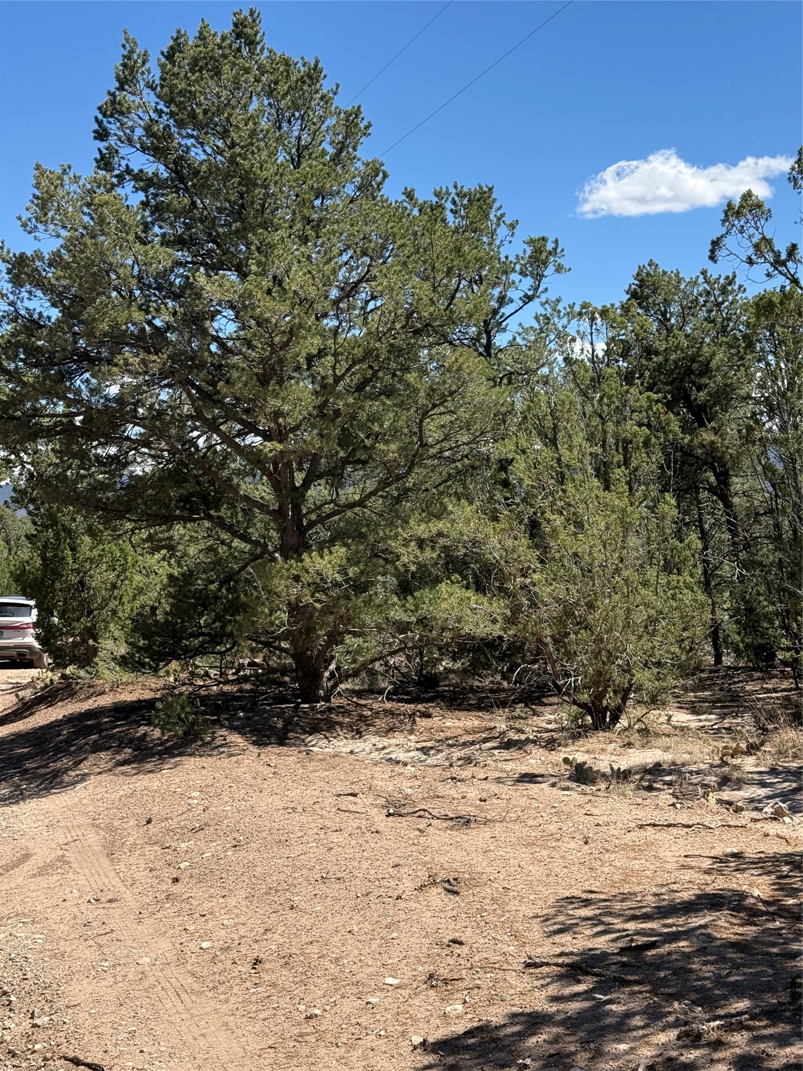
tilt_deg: -0.3
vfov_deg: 39.7
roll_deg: +2.3
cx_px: 402
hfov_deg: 30.3
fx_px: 1485
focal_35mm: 48
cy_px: 536
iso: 64
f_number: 1.78
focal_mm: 6.76
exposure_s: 1/3096
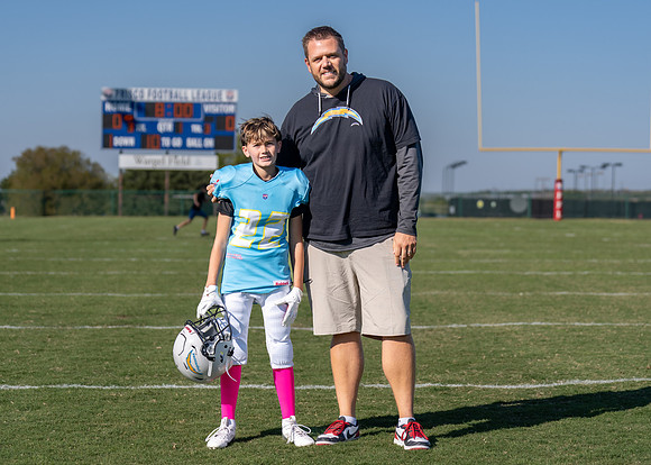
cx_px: 322
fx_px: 1740
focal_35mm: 94
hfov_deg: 21.2
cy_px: 229
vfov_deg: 15.2
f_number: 2.8
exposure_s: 1/2500
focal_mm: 70
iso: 100
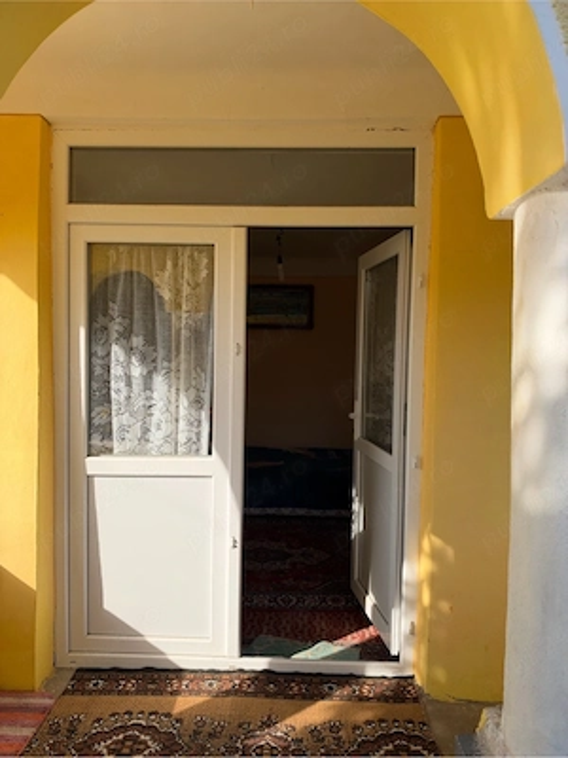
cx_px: 284
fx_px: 525
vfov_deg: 71.6
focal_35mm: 24
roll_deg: -0.9
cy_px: 379
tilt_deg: -3.5
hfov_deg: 56.8
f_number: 1.8
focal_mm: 6.93
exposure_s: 1/2033
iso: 80
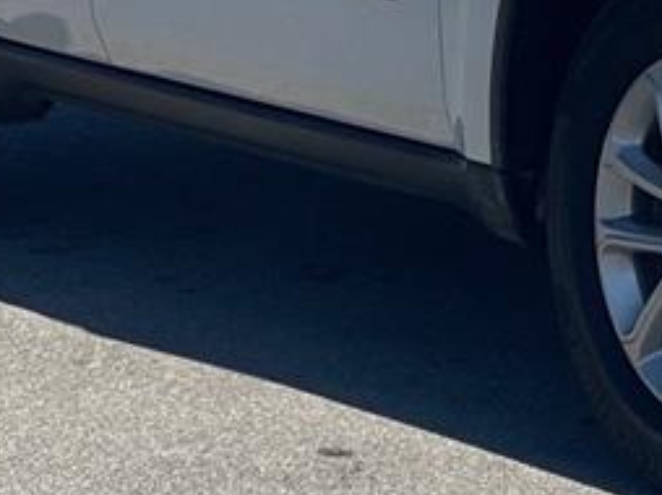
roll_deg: +4.9
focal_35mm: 210
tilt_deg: -5.9
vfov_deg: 7.0
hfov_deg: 9.3
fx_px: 4012
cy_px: -148
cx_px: 758
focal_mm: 6
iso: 25
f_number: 2
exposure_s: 1/2398
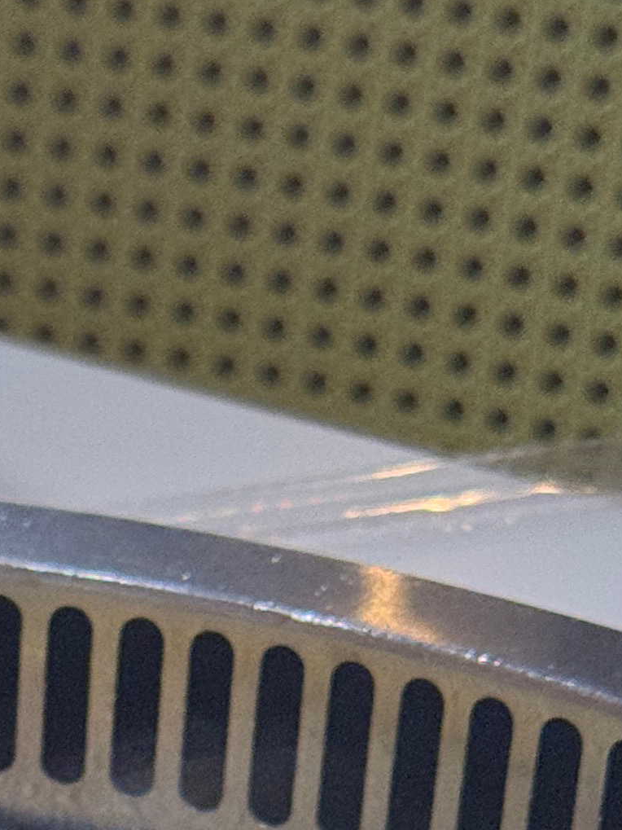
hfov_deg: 7.6
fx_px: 4553
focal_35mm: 190
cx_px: -468
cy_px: 1573
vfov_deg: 9.8
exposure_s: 1/58
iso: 100
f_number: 1.78
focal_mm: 6.76
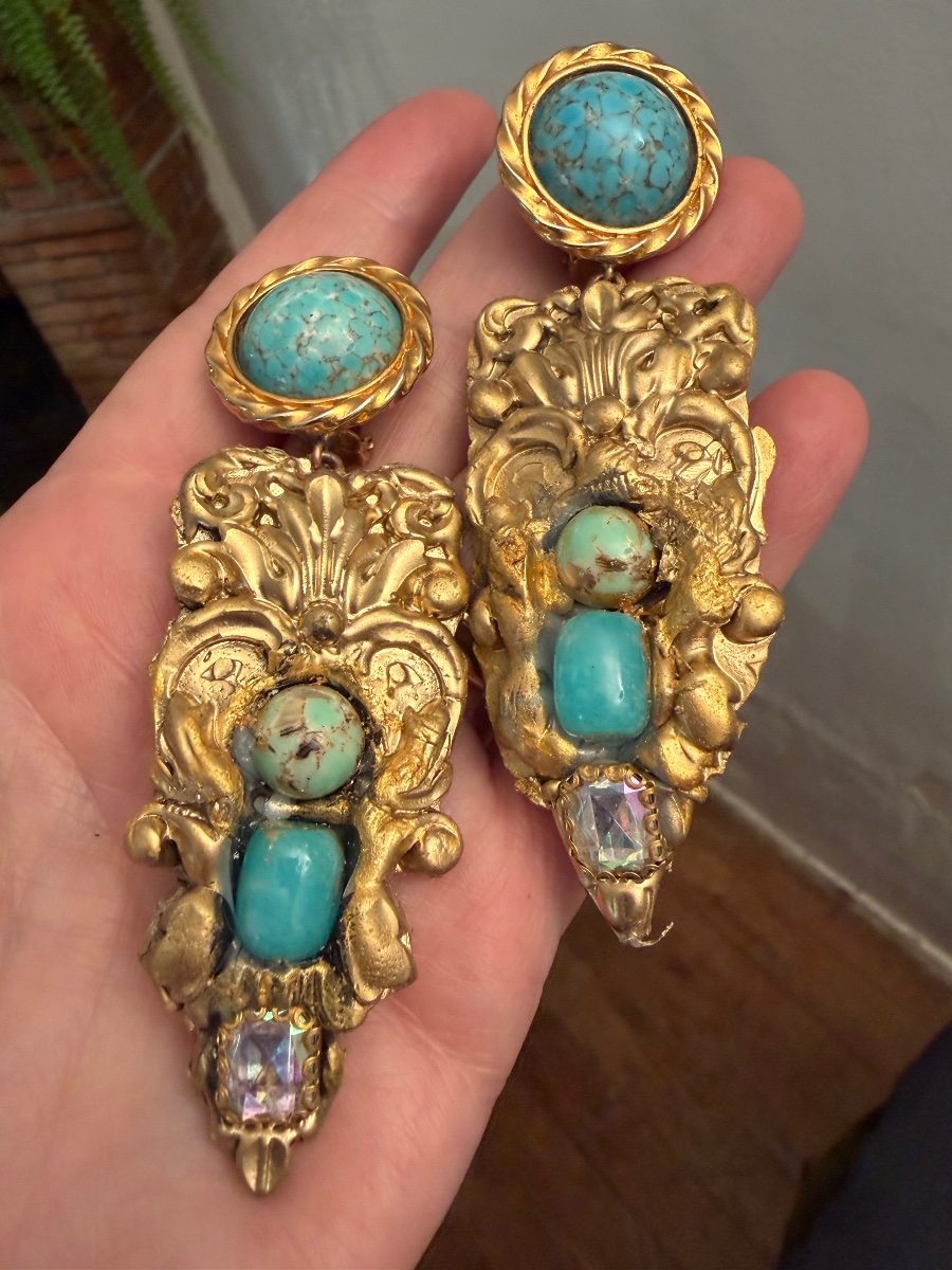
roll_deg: +14.6
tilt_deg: -43.7
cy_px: 635
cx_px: 476
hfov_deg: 53.1
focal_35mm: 26
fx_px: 953
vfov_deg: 67.3
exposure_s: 1/100
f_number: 2.2
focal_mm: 2.22
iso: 320
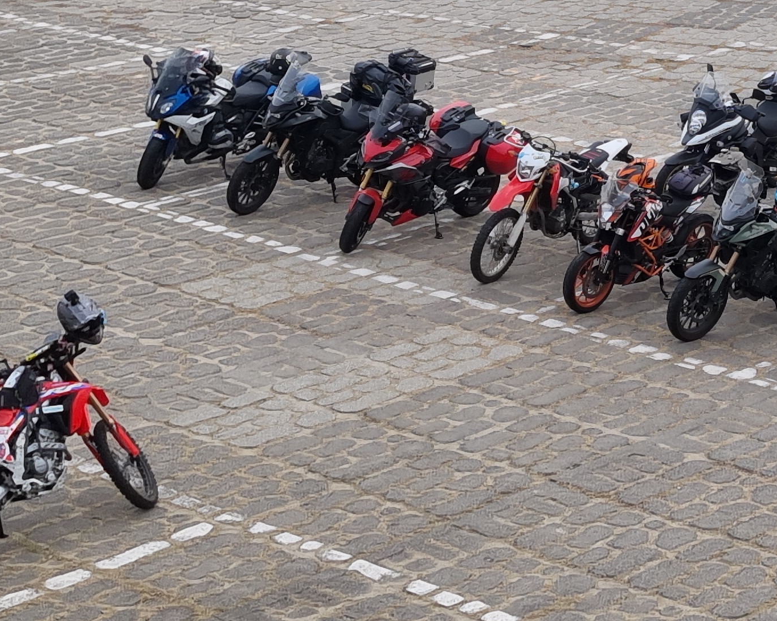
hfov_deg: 24.1
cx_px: 800
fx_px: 1725
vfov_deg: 20.1
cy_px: 75
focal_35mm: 75
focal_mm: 5.4
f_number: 1.8
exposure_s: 1/1021
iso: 50
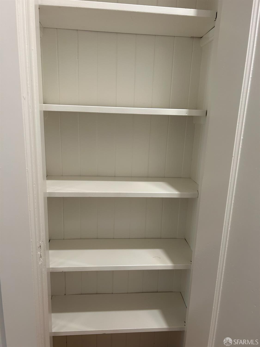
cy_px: 174
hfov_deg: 53.1
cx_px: 130
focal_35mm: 26
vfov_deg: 67.3
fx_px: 260
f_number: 1.5
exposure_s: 1/60
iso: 100
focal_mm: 5.7
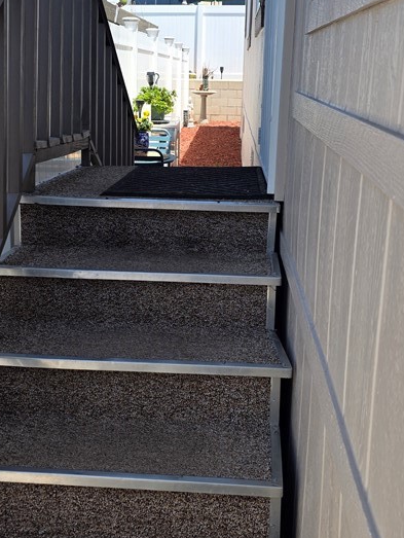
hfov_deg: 32.2
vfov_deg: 41.8
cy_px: 206
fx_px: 699
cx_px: 181
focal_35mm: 45
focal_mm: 6.3
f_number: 1.7
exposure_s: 1/2593
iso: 80
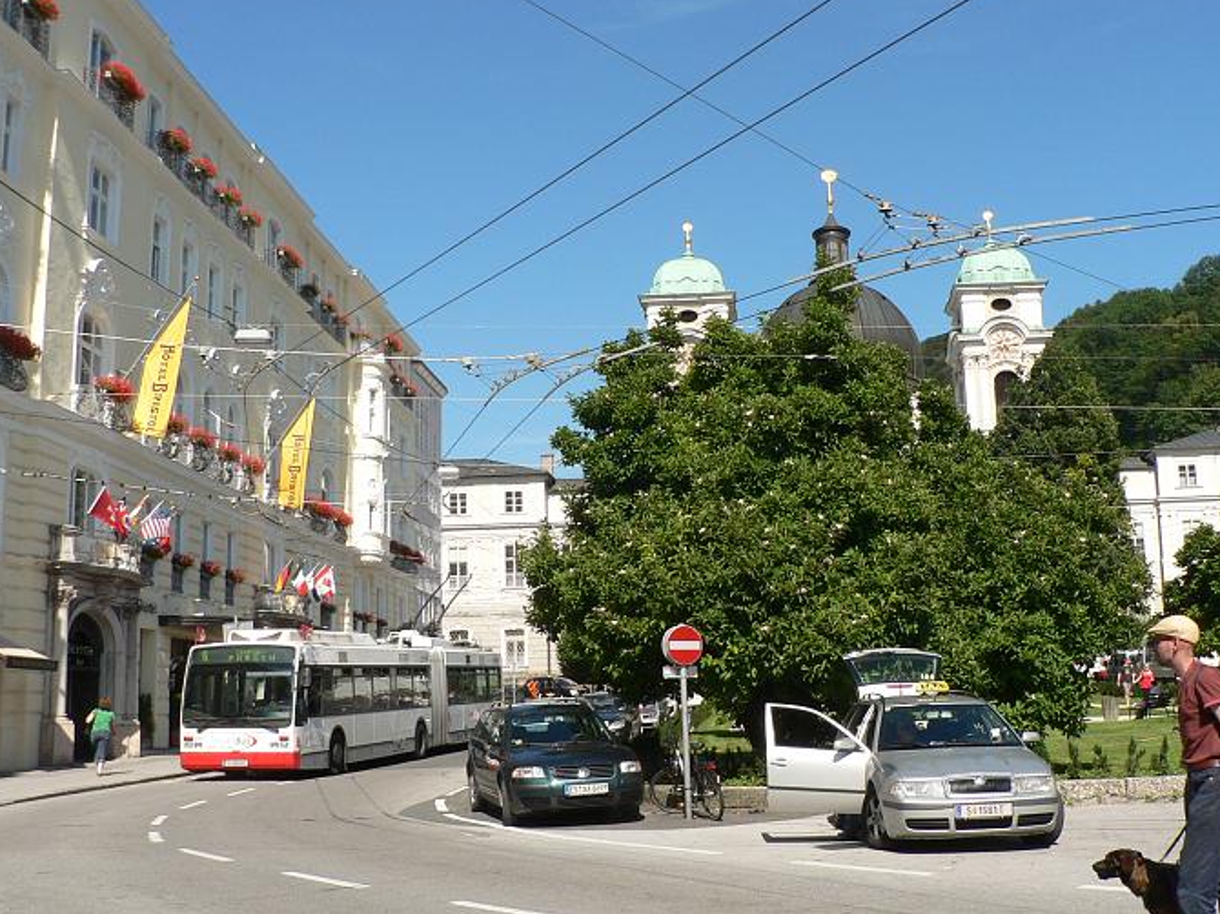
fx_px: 1515
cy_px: 413
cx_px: 694
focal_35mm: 43
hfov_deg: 43.8
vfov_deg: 33.6
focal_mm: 6
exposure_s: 1/400
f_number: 5
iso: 80
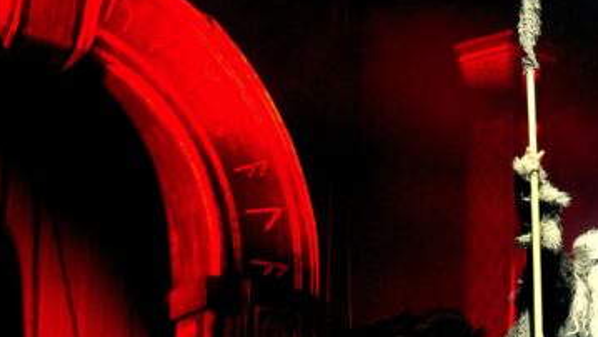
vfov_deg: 14.2
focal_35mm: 84
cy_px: 329
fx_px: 1334
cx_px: 526
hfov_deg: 24.6
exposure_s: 1/160
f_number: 4
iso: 6400
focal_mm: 25
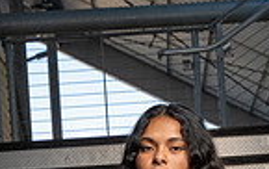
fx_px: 1321
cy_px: 410
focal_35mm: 180
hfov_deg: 11.6
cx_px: 147
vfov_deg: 6.9
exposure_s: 1/250
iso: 250
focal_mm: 57
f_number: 8
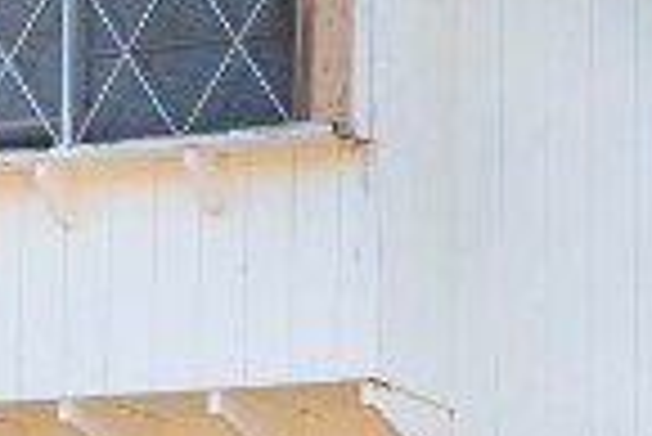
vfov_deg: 10.3
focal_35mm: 127
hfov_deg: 14.6
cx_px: 1079
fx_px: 2302
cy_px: 751
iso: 100
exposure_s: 1/100
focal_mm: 16
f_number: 7.1
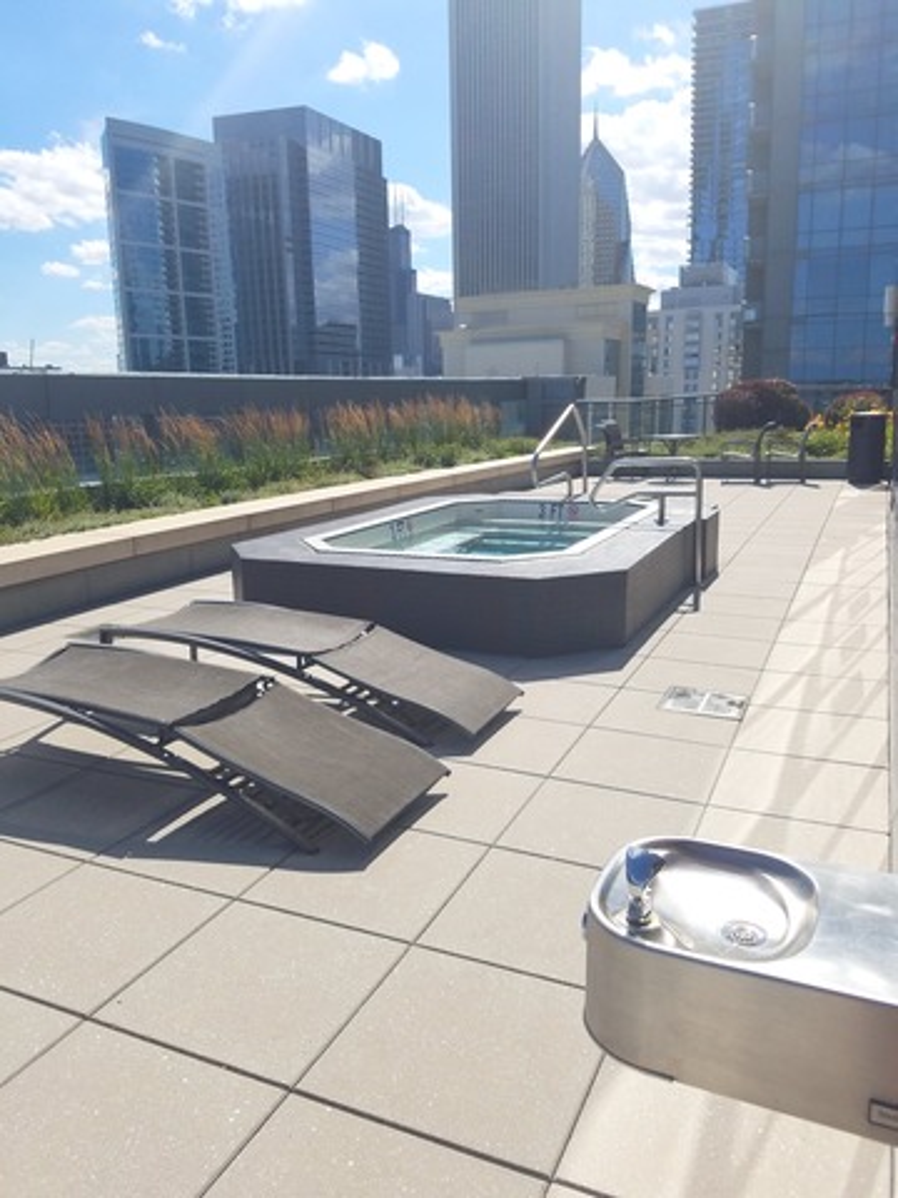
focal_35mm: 26
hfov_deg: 53.1
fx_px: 899
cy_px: 599
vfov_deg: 67.3
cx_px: 449
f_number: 1.7
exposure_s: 1/4288
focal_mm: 4.2
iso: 50
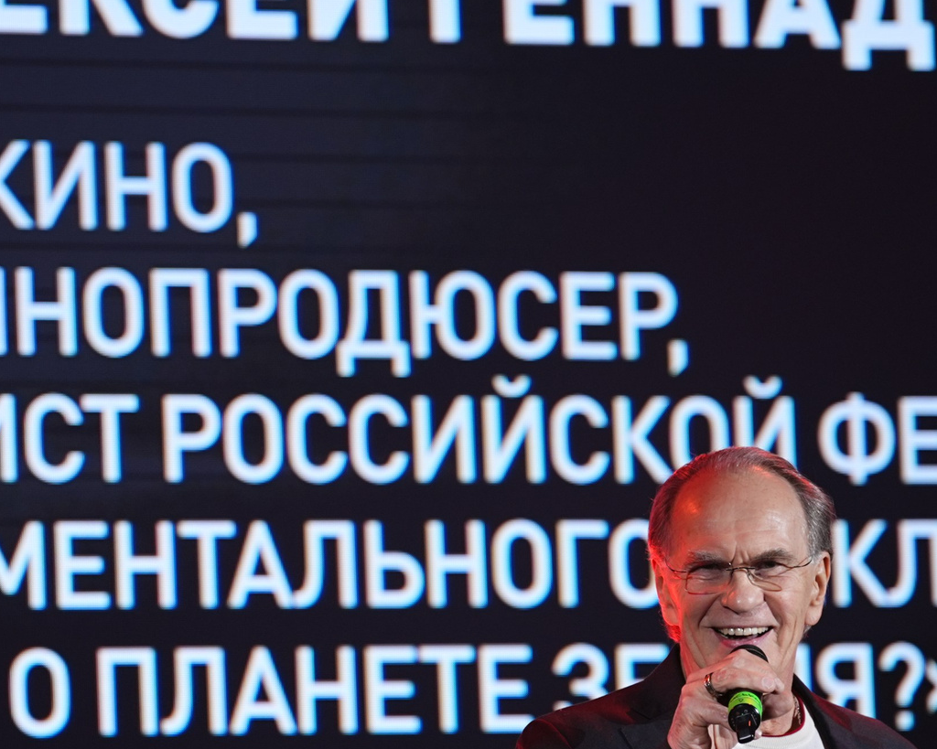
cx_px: 370
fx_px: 10870
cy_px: 409
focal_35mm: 392
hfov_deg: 4.9
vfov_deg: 3.9
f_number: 2.8
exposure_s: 1/320
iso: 640
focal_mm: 167
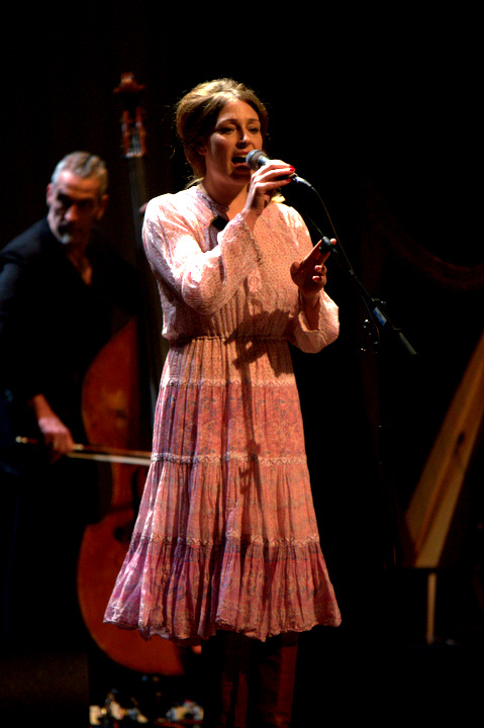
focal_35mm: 300
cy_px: 364
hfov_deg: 4.6
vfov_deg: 6.9
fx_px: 6058
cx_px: 242
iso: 800
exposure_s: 1/160
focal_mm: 200
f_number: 2.8
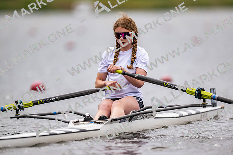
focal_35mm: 600
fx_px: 3884
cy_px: 78
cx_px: 116
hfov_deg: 3.4
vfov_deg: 2.3
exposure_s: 1/2500
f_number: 4
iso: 220
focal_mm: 600
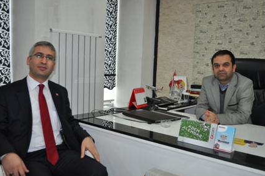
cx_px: 129
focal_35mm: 38
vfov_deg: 35.0
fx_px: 279
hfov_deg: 50.7
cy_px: 87
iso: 800
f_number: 4
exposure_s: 1/60
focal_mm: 24
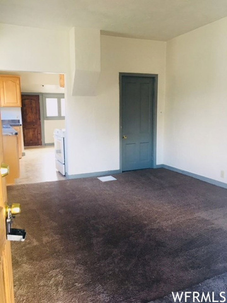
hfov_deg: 48.2
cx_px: 114
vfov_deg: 61.7
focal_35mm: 29
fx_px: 254
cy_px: 152
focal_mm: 4.15
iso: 64
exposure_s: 1/30
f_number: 2.2
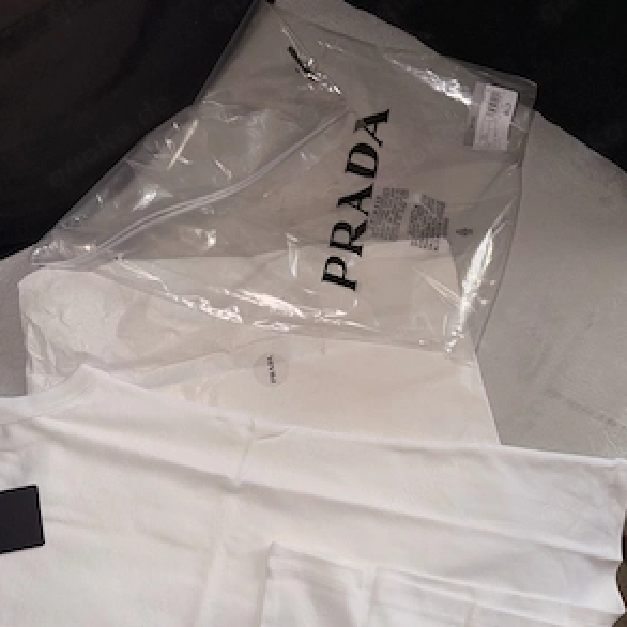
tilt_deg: -73.4
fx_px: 594
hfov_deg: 55.6
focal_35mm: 29
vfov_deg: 55.6
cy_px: 332
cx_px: 319
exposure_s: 1/537
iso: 50
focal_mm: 6.76
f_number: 1.78
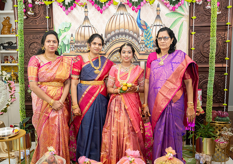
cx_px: 123
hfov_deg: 59.8
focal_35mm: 31
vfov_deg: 44.2
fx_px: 202
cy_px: 82
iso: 640
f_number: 3.2
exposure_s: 1/160
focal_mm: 28.5
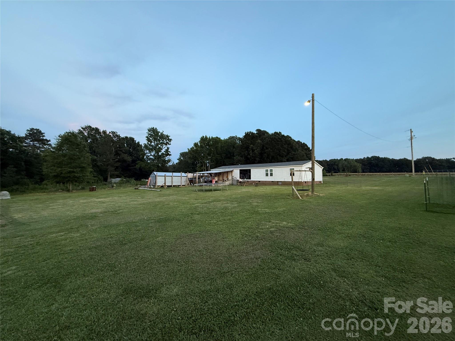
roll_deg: -0.4
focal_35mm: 14
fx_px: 184
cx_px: 228
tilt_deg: +2.8
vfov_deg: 85.7
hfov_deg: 102.1
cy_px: 170
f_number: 2.2
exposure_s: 1/60
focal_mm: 2.22
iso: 400
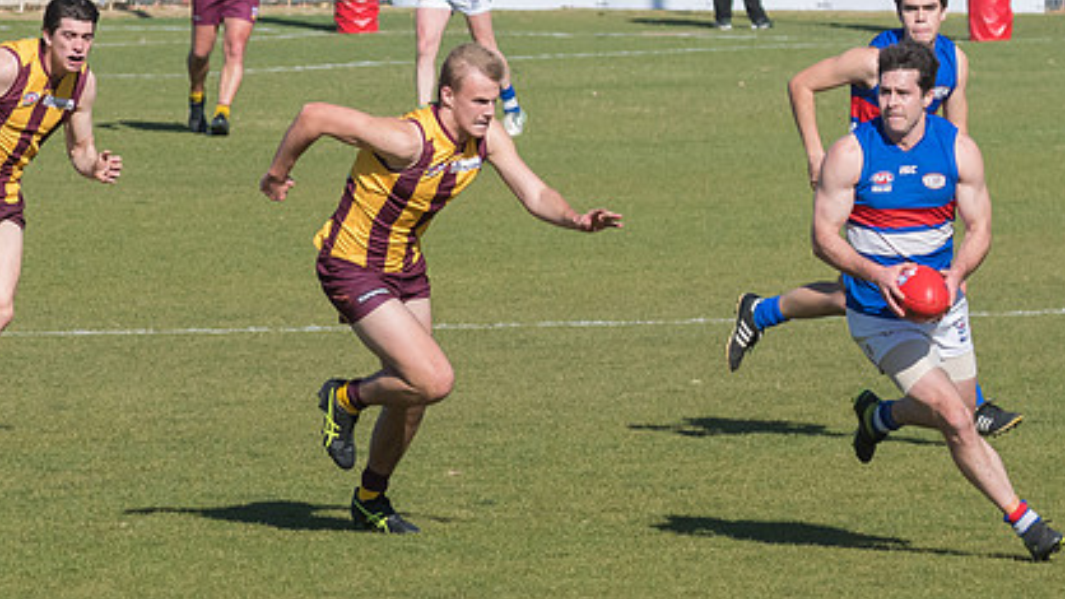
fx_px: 15163
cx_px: 127
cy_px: 204
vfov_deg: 2.3
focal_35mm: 537
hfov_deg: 4.0
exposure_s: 1/4000
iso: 800
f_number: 8
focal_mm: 160
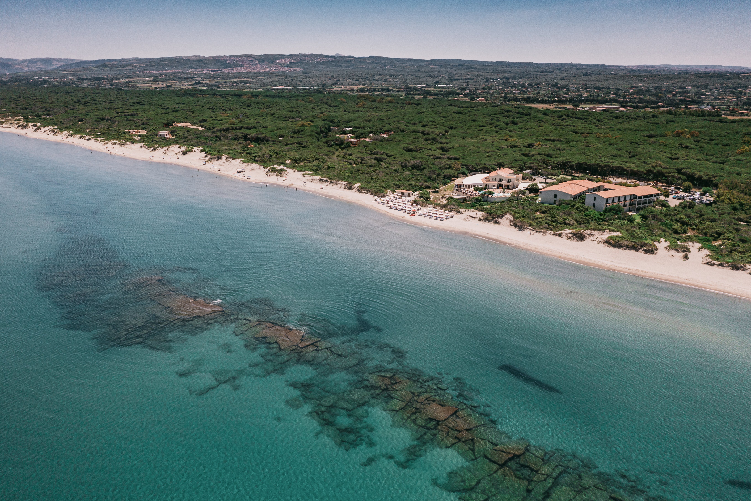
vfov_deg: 46.4
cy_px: 250
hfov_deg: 65.5
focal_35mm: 28
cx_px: 376
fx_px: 584
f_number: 2.8
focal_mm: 10.26
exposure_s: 1/4000
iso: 100
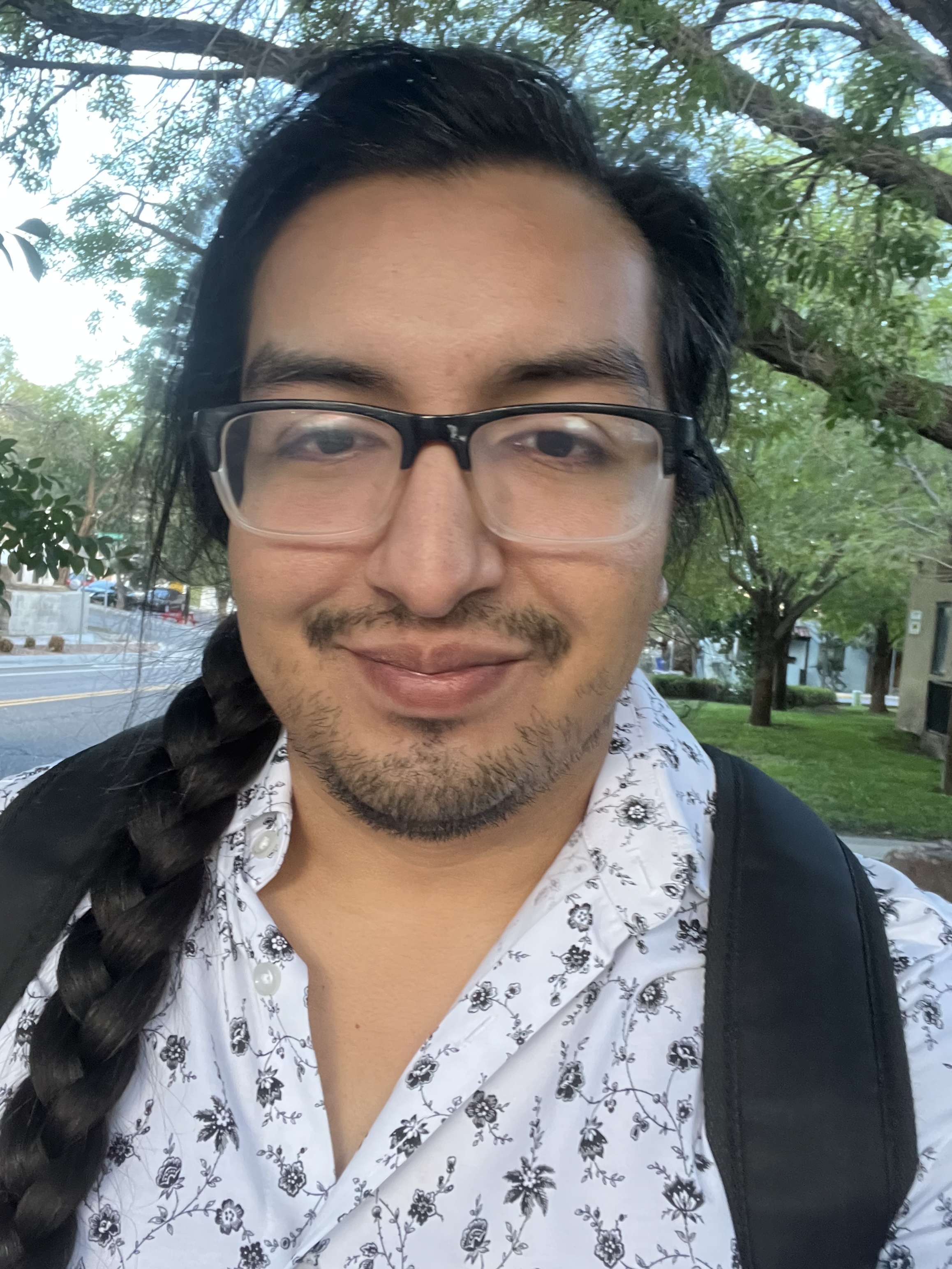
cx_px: 476
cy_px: 634
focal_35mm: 30
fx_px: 1100
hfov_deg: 46.8
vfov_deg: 60.0
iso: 400
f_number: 2.2
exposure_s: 1/59
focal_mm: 2.71
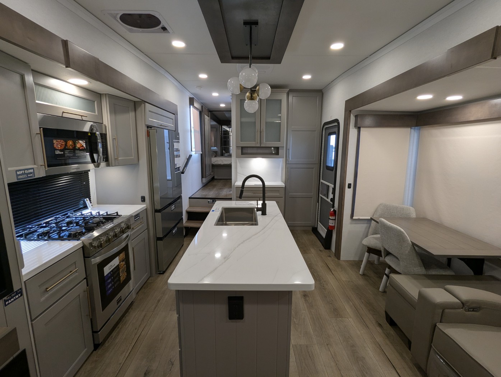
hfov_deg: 94.4
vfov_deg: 78.2
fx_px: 232
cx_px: 250
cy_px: 188
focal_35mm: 16
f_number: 2.2
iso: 67
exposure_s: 1/36.4
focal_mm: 2.35
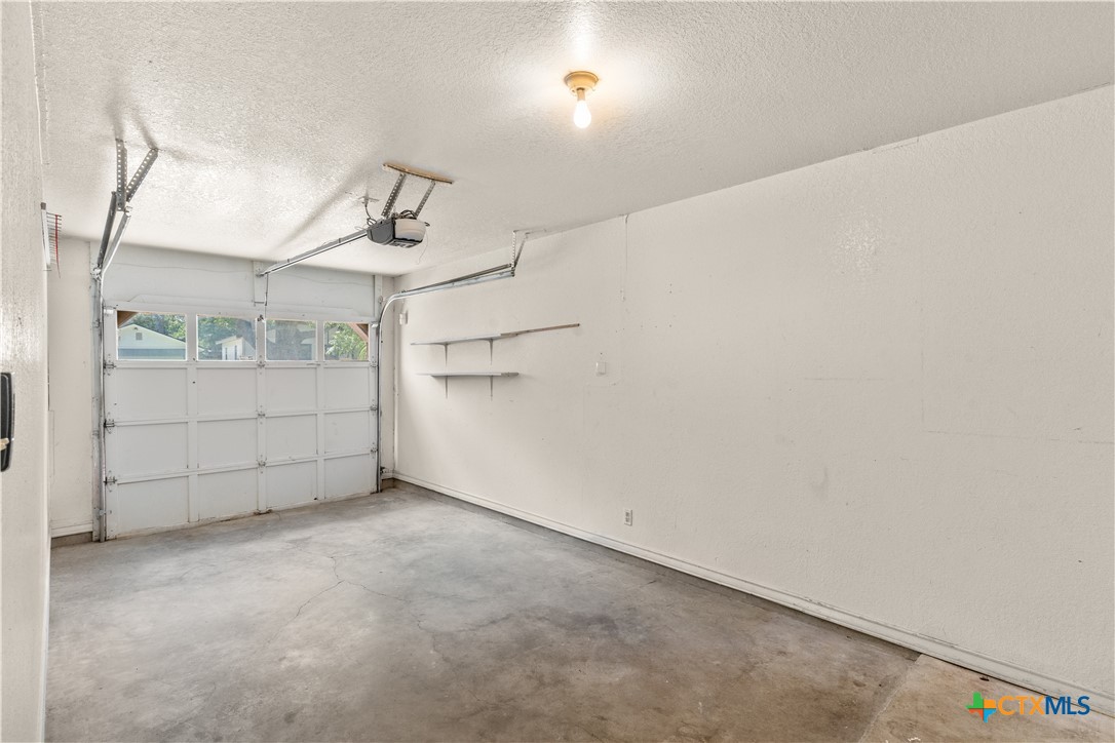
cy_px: 372
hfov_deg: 93.3
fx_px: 526
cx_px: 558
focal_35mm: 17
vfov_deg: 70.4
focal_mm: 17
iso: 3200
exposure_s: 1/30
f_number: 9
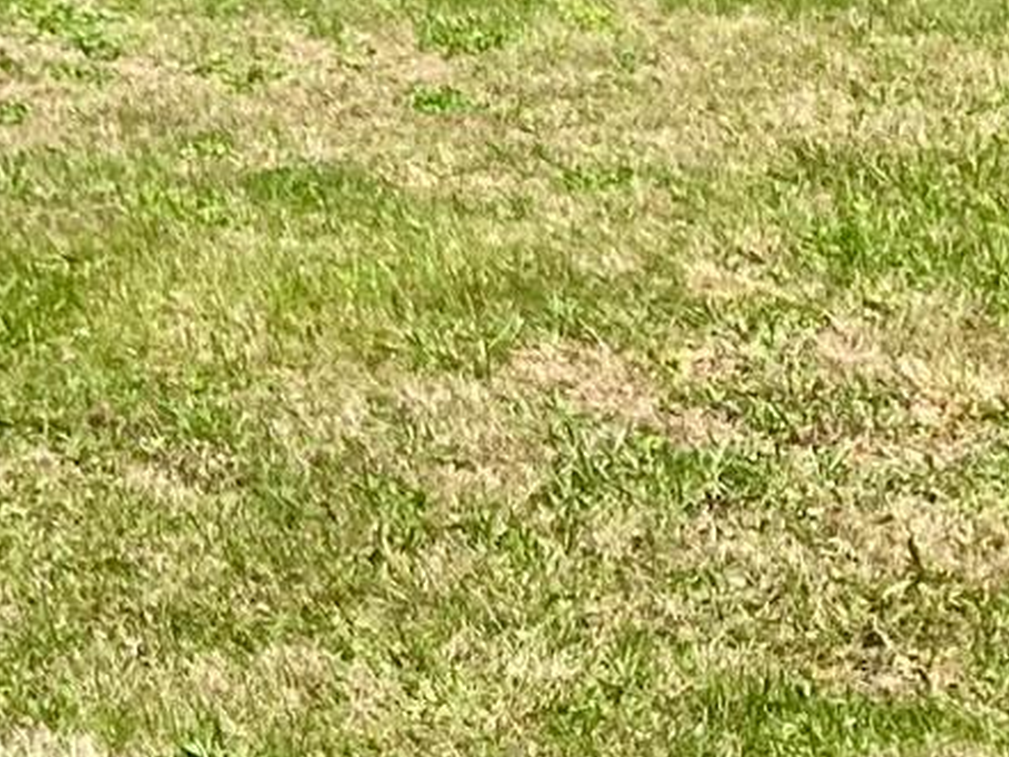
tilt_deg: +8.6
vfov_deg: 10.5
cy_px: -771
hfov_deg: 13.2
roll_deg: -0.5
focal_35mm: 130
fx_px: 3790
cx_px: -977
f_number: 1.8
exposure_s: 1/1675
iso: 20
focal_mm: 3.99
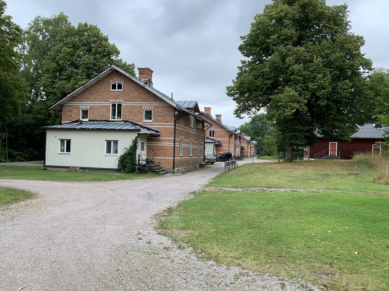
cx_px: 205
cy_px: 156
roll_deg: -1.7
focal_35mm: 28
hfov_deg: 63.4
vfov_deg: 49.7
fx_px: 315
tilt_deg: -1.3
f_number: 1.8
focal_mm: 4.25
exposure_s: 1/122
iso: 32
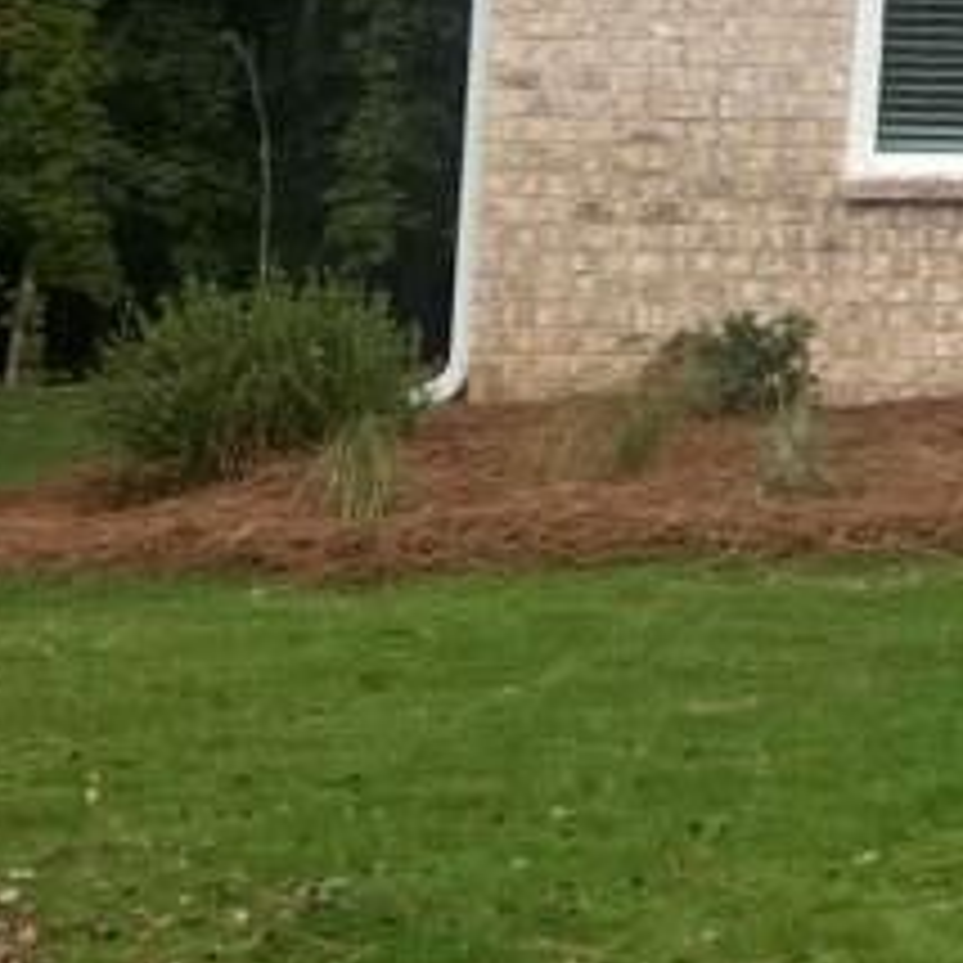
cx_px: 2160
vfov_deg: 9.8
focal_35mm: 172
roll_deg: +0.0
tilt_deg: +7.4
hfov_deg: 9.3
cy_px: -526
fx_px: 5414
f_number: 1.5
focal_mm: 5.7
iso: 50
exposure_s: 1/1972
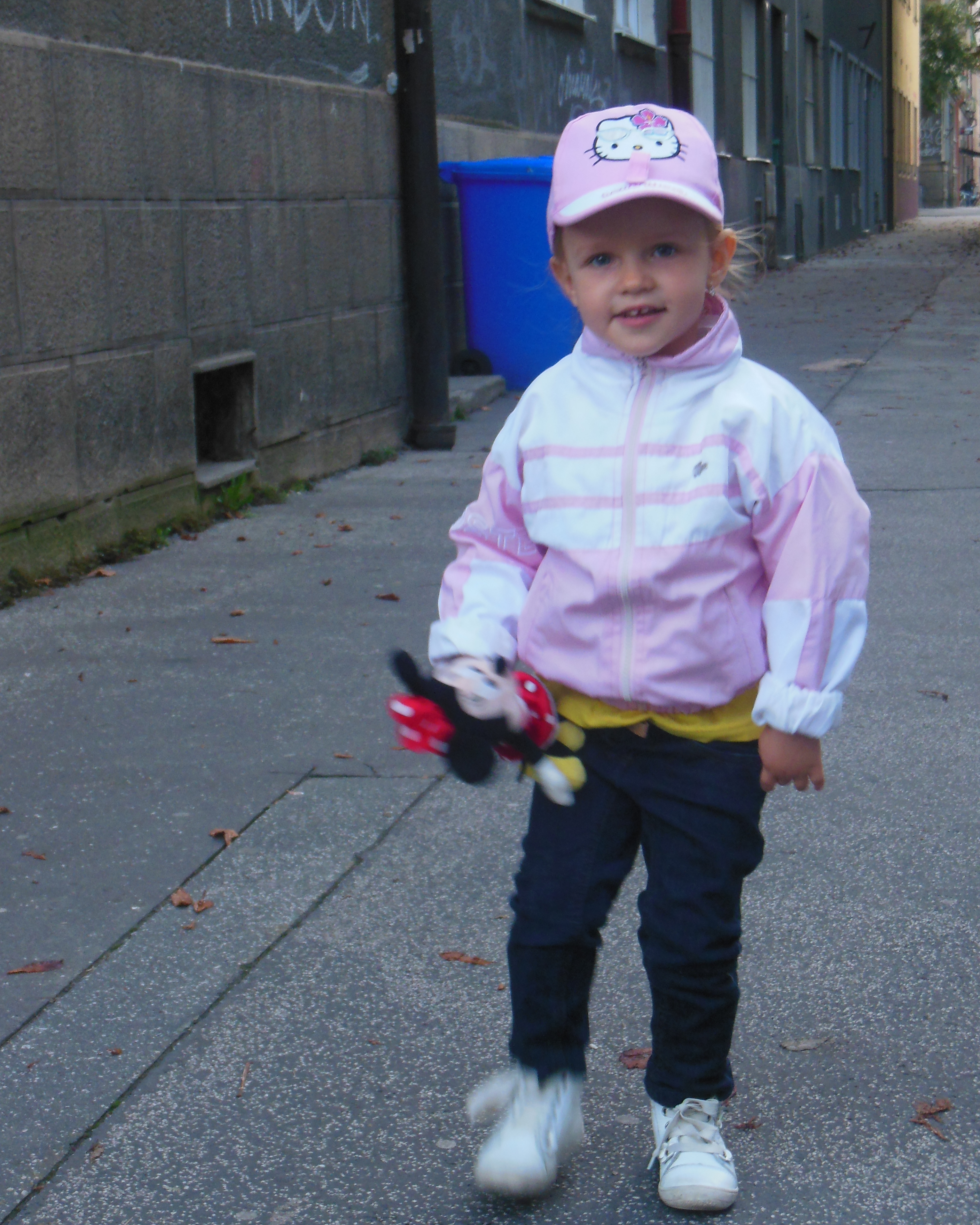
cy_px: 643
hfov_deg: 22.2
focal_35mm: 69
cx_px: 491
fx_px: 2501
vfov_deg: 27.5
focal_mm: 11.7
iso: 320
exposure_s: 1/30
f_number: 4.3
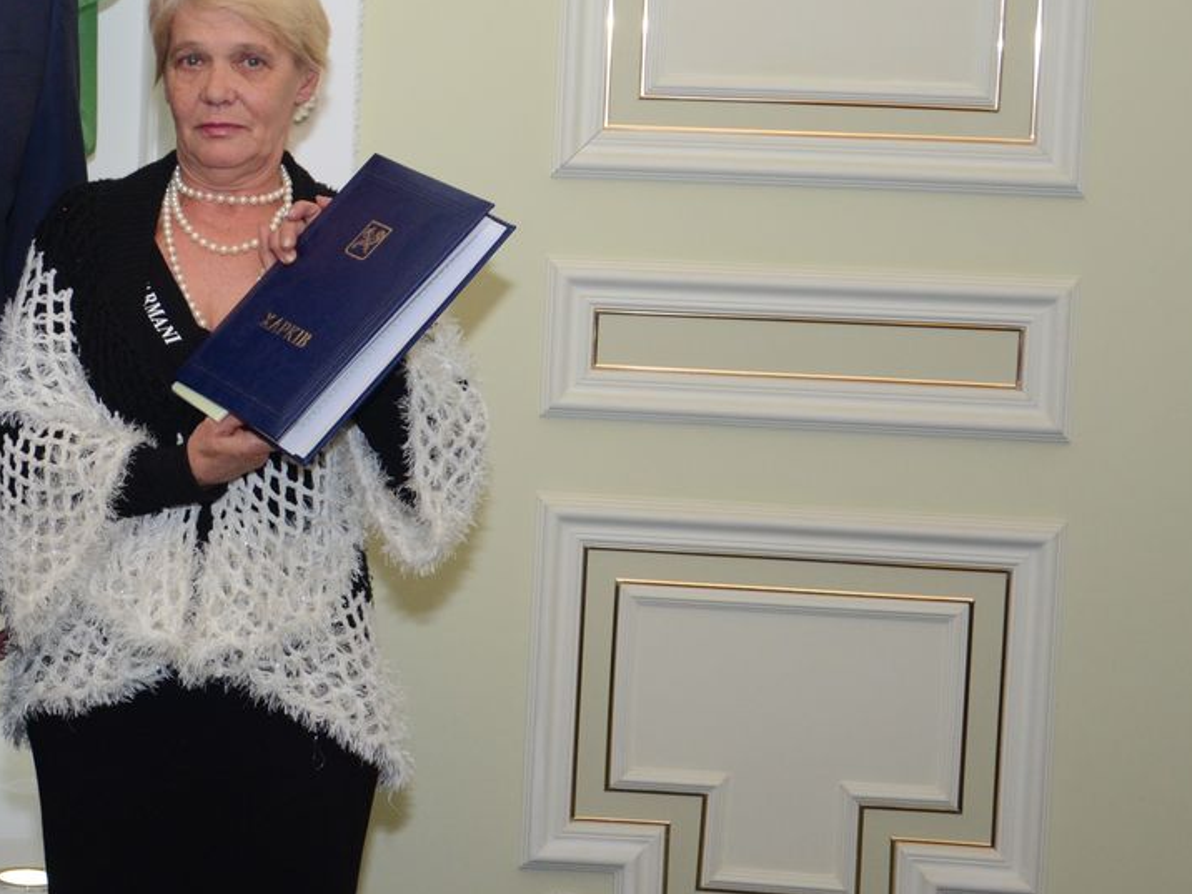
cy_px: 232
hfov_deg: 21.2
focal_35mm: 90
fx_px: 3099
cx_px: 63
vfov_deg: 16.3
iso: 1000
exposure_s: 1/200
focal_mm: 32
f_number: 4.2
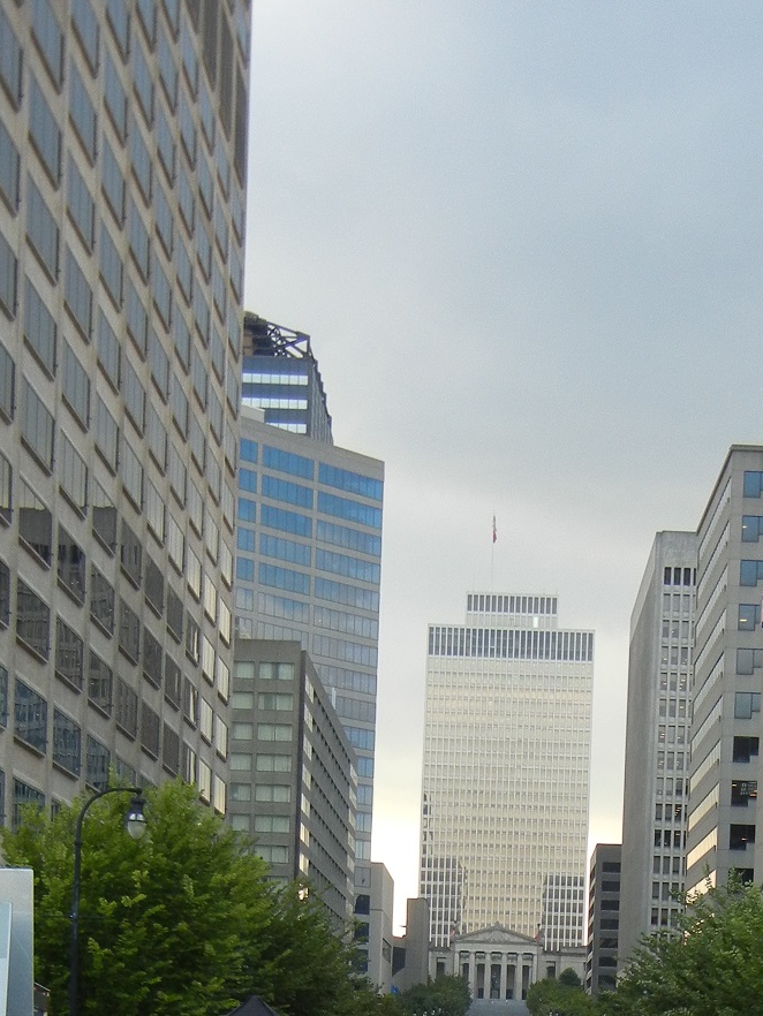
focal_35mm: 68
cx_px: 512
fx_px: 1997
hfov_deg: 21.5
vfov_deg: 26.3
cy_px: 1123
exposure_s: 1/220
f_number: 3.5
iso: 160
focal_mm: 5.4
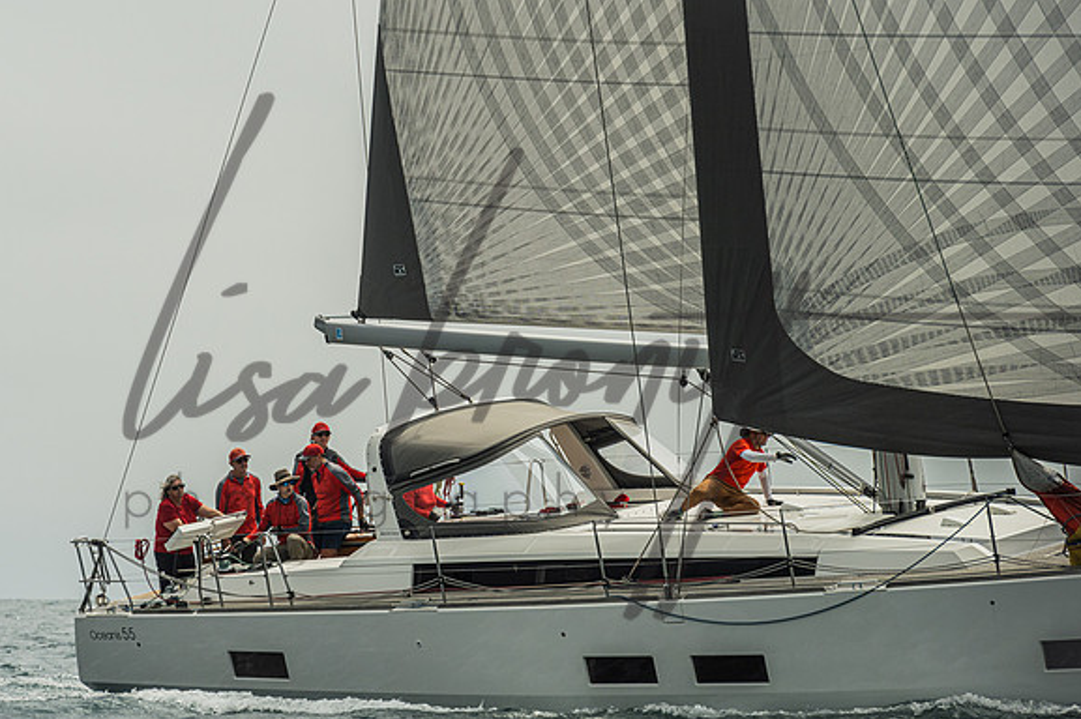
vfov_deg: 7.0
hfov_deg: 10.5
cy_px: 277
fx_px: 5852
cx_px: 397
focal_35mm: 195
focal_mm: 150
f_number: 6.3
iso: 400
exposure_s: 1/2000
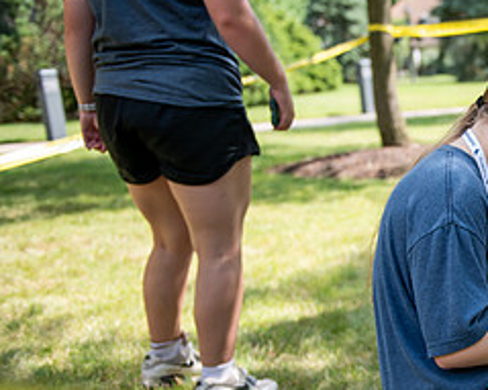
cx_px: 590
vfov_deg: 20.9
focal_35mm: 73
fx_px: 1054
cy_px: 271
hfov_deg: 23.7
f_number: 2.8
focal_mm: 32
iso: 160
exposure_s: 1/640
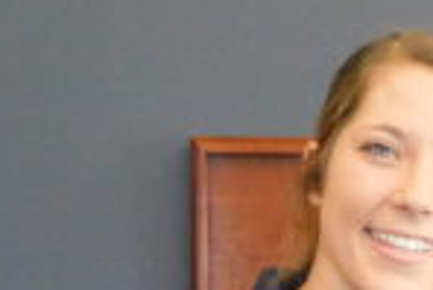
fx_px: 2287
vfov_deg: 7.1
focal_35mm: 190
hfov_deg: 10.5
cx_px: 617
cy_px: 495
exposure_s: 1/40
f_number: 3.7
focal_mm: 8
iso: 800
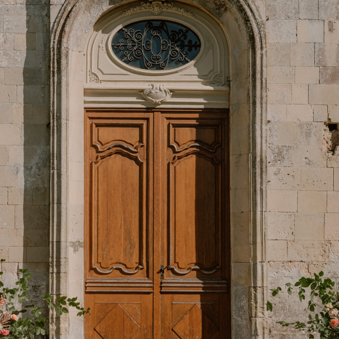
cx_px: 158
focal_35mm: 76
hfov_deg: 22.8
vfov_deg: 22.7
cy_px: 109
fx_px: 842
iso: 100
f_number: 4
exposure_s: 1/1250
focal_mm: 35
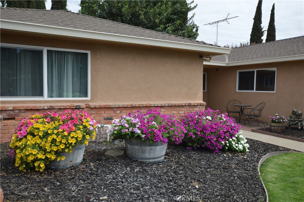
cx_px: 152
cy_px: 101
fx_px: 253
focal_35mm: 30
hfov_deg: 62.0
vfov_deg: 43.5
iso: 100
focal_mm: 20
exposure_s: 1/250
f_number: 8
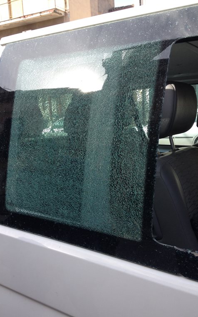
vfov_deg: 50.4
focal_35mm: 39
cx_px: 101
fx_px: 337
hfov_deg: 32.8
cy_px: 164
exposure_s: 1/488
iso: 50
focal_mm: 4.28
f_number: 2.4
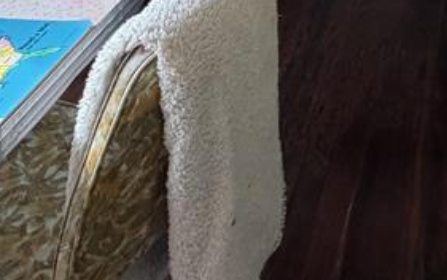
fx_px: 658
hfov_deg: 34.7
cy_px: -309
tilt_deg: -3.8
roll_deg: -1.3
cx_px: 426
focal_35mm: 54
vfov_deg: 16.7
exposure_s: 1/121
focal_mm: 2.22
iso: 200
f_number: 2.2
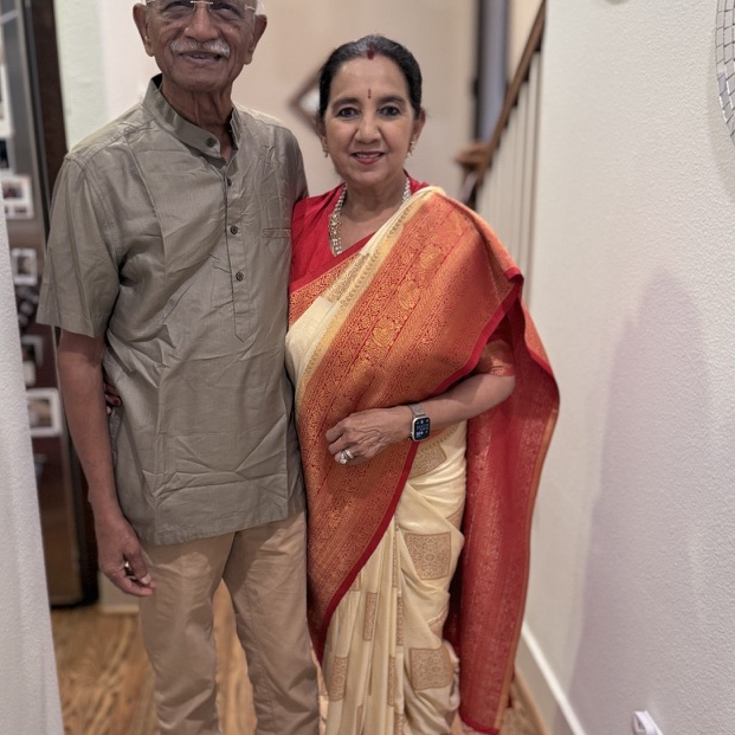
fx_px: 841
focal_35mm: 35
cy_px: 368
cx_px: 305
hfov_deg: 47.0
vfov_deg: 47.2
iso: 400
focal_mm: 6.76
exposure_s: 1/60
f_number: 1.78
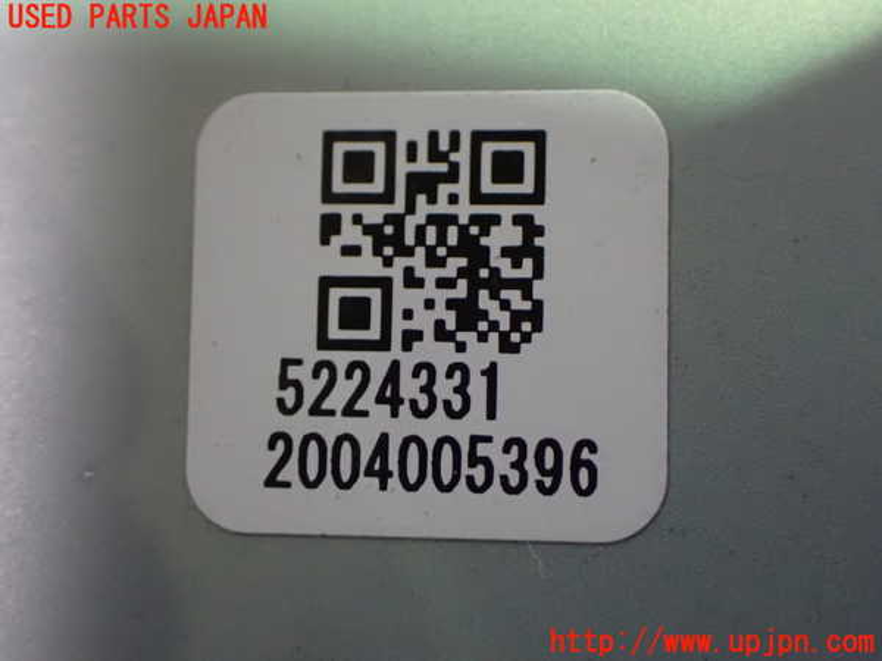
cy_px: 330
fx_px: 1478
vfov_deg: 25.2
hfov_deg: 33.2
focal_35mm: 58
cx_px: 441
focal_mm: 10.35
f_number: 3.5
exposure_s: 1/20
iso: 1600
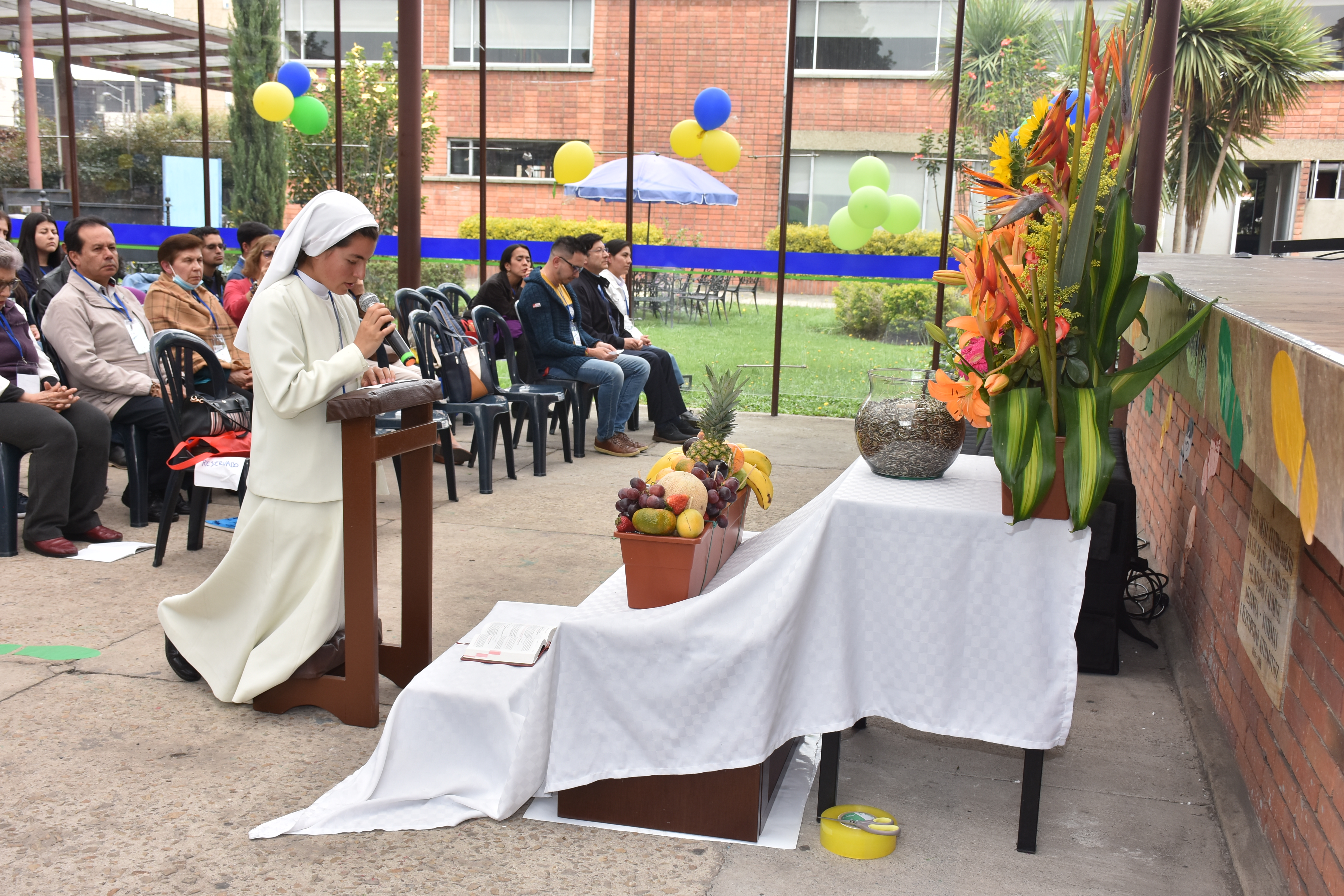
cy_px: 448
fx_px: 1456
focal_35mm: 39
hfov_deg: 49.5
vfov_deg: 34.2
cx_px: 672
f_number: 7.1
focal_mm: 26
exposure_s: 1/160
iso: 160
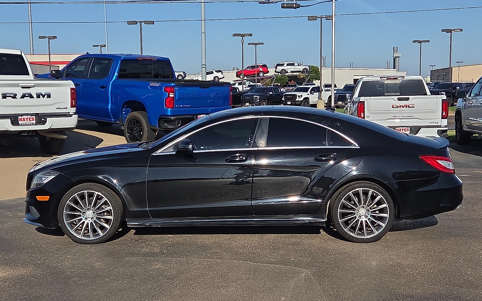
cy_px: 170
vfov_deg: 25.8
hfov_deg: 40.3
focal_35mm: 50
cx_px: 242
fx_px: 657
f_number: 1.8
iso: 25
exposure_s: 1/2500
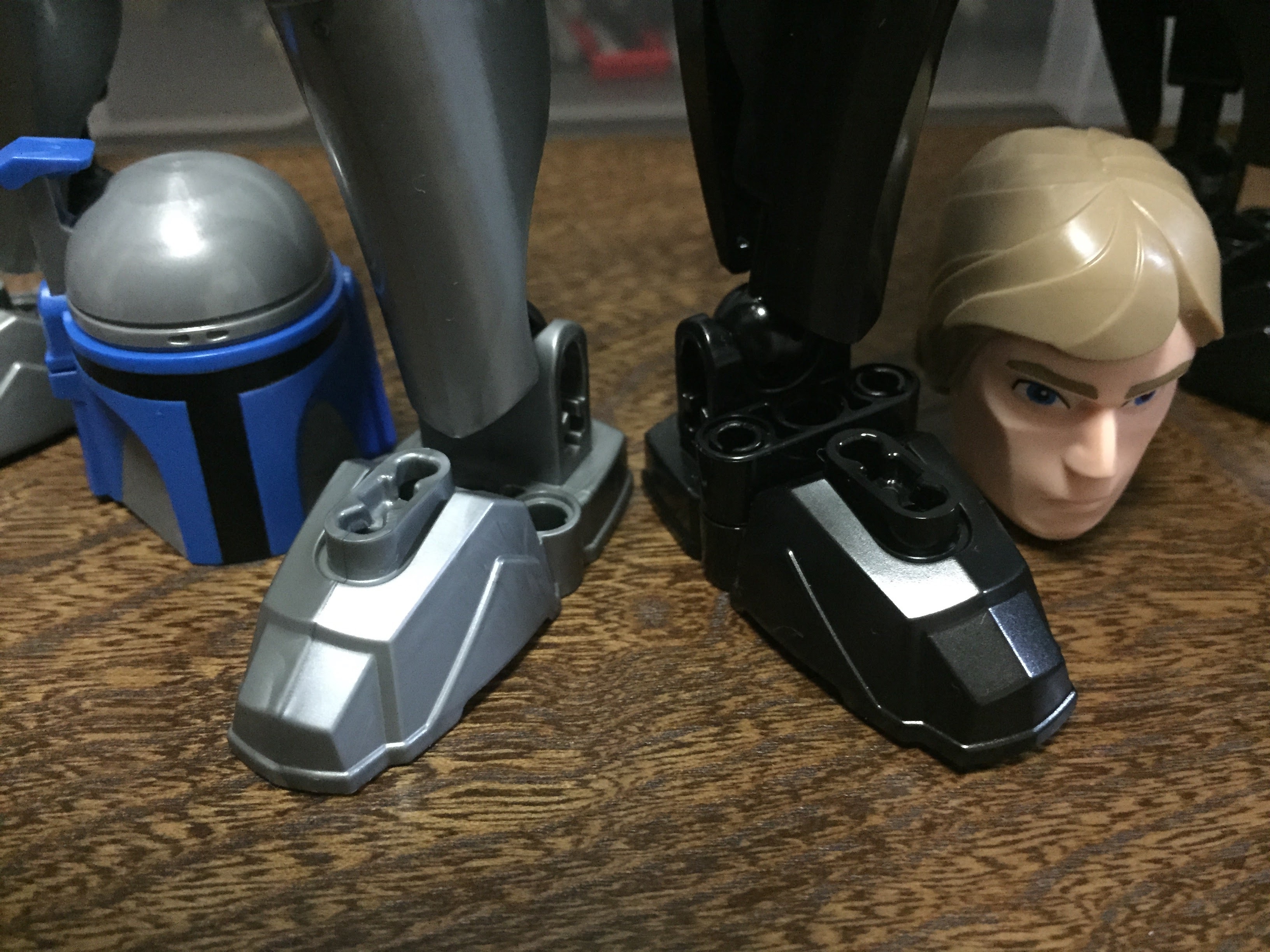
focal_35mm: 29
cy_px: 476
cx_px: 635
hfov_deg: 61.7
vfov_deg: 48.2
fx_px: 1064
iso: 400
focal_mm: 4.15
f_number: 2.2
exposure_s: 1/15
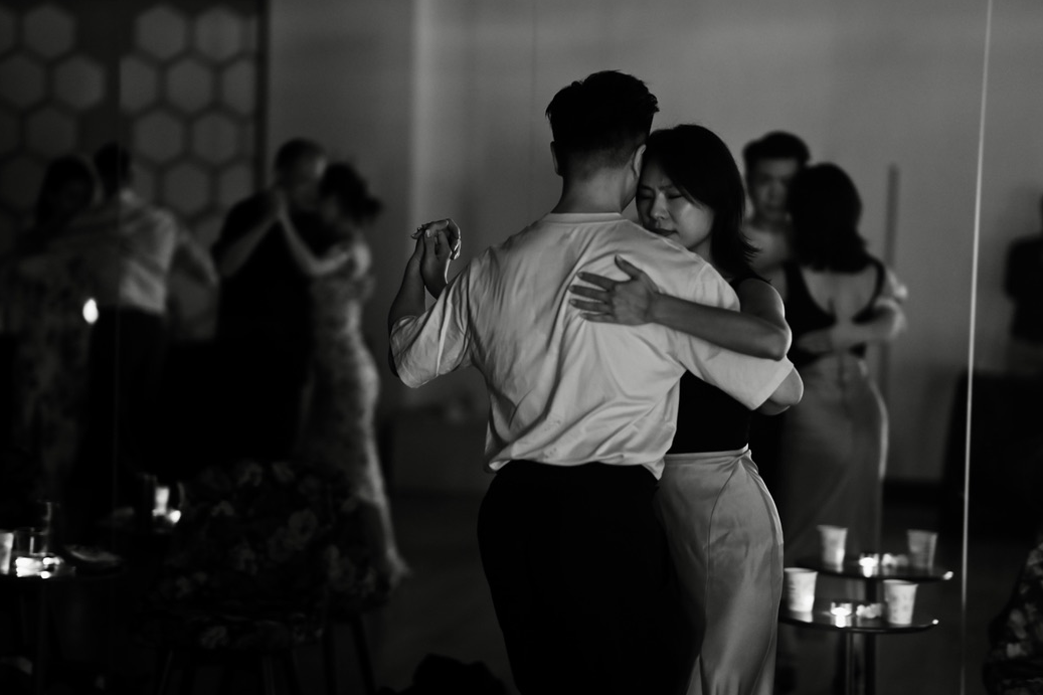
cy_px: 358
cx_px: 509
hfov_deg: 22.9
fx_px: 2578
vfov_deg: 15.4
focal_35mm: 89
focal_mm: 85
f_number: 1.4
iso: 1600
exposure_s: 1/60
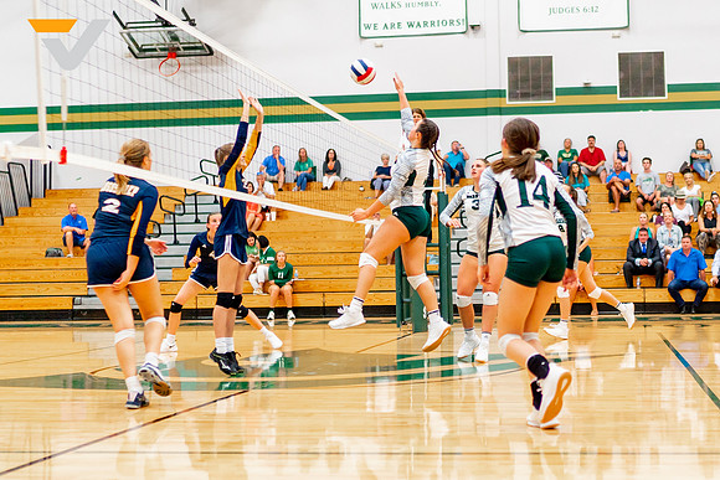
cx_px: 472
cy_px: 207
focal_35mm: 59
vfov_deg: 23.1
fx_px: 1177
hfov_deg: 33.8
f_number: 1.4
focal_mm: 35
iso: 800
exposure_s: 1/1250
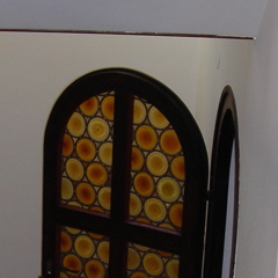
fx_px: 1081
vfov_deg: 14.4
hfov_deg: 14.6
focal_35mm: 119
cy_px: 294
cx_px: 65
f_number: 3.2
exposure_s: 1/60.1
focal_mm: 6.3
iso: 63
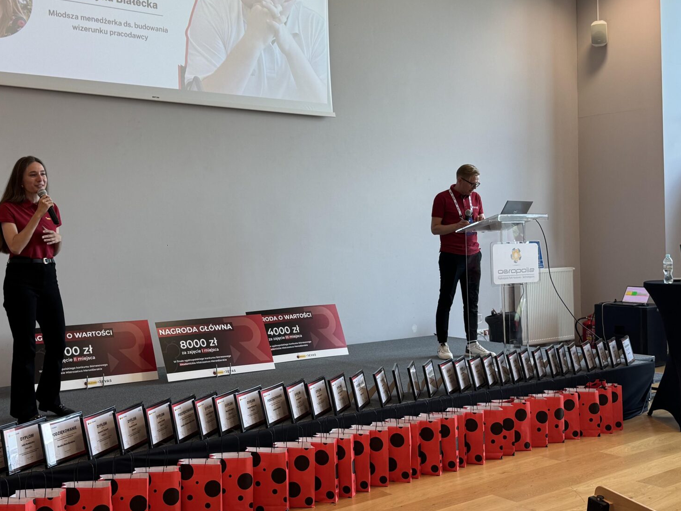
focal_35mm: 42
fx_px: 826
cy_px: 227
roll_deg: +1.1
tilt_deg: +1.0
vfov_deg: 34.3
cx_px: 289
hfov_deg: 44.7
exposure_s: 1/120
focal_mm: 6.76
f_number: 1.78
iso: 100
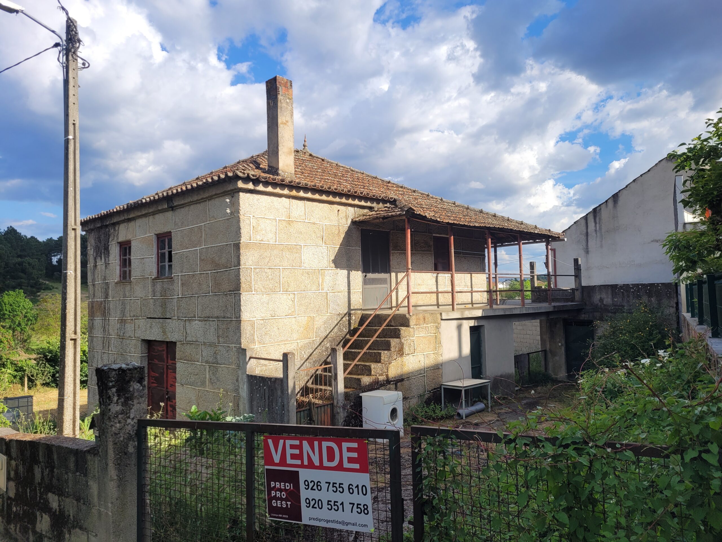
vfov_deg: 53.1
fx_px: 542
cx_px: 361
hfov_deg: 67.3
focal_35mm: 26
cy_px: 271
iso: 40
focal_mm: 5.4
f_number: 1.8
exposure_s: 1/1628
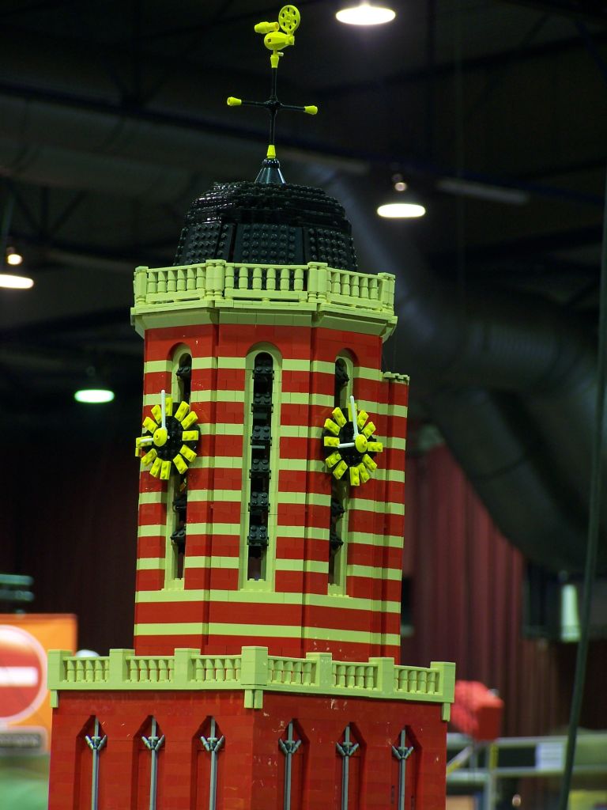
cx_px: 304
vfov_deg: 10.5
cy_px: 405
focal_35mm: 189
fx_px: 4419
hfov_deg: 7.9
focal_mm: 31.3
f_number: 3.2
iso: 80
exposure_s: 1/2
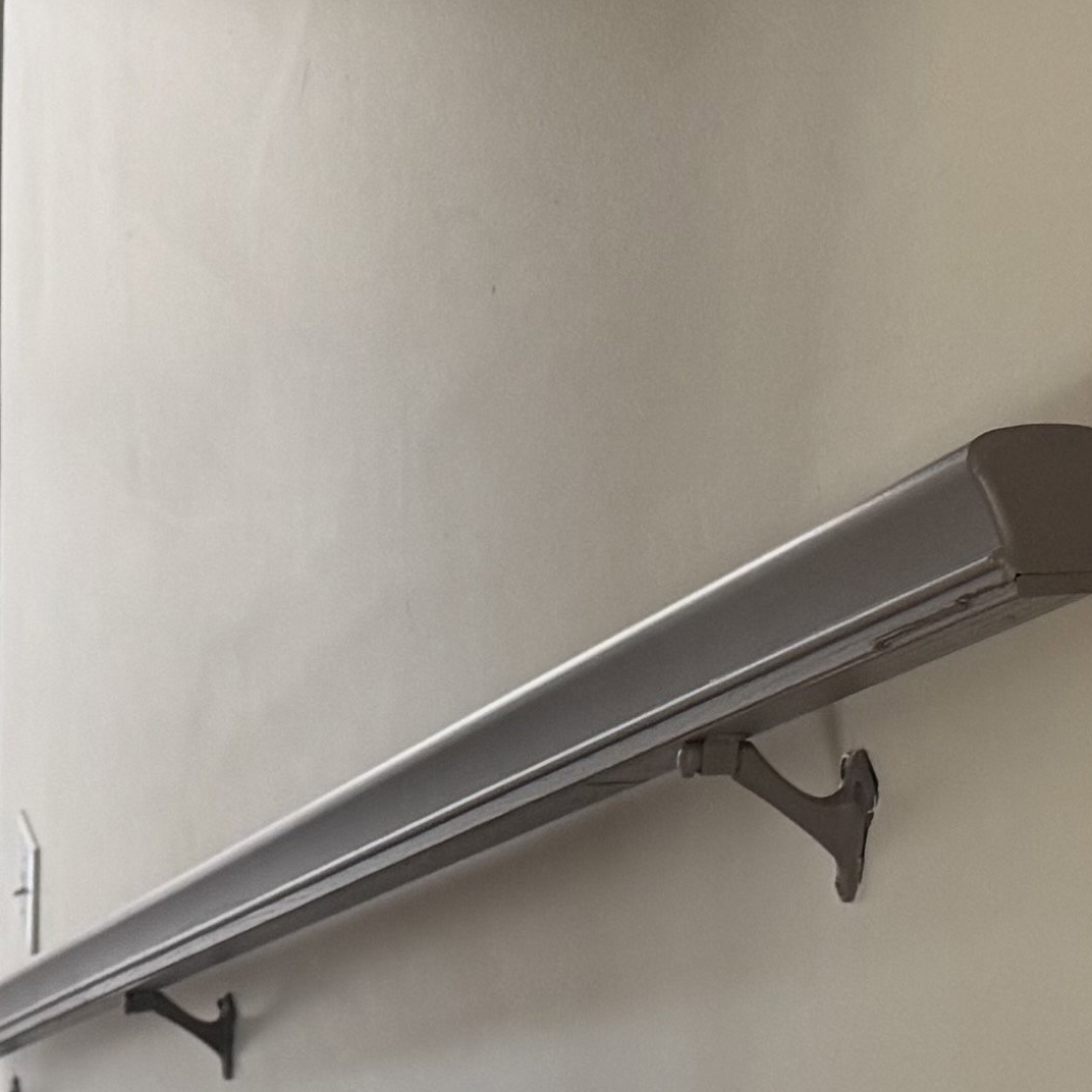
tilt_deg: -26.6
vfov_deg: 15.4
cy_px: 686
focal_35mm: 113
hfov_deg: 15.3
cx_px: 240
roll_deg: -1.5
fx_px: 4033
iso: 200
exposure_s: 1/89
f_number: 1.78
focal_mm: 6.76
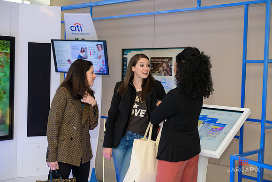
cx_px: 136
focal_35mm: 55
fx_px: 416
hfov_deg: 36.2
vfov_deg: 24.6
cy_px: 91
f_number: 3.2
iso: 400
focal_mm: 55
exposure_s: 1/125
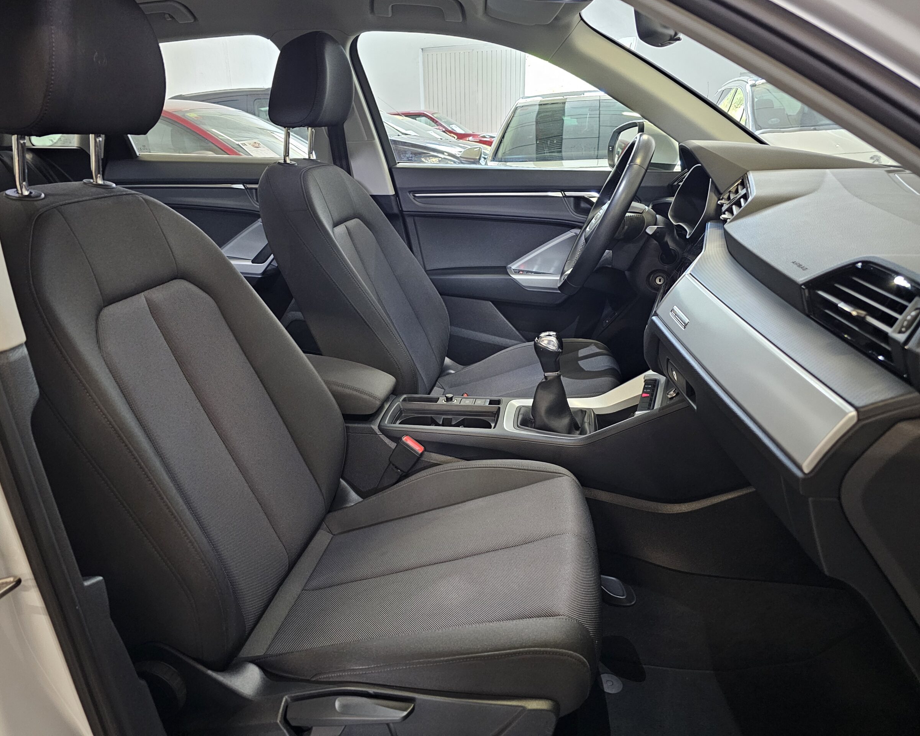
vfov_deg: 58.8
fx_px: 653
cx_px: 429
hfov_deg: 70.2
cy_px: 368
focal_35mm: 24
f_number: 1.7
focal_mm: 6.3
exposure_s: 1/24
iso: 800
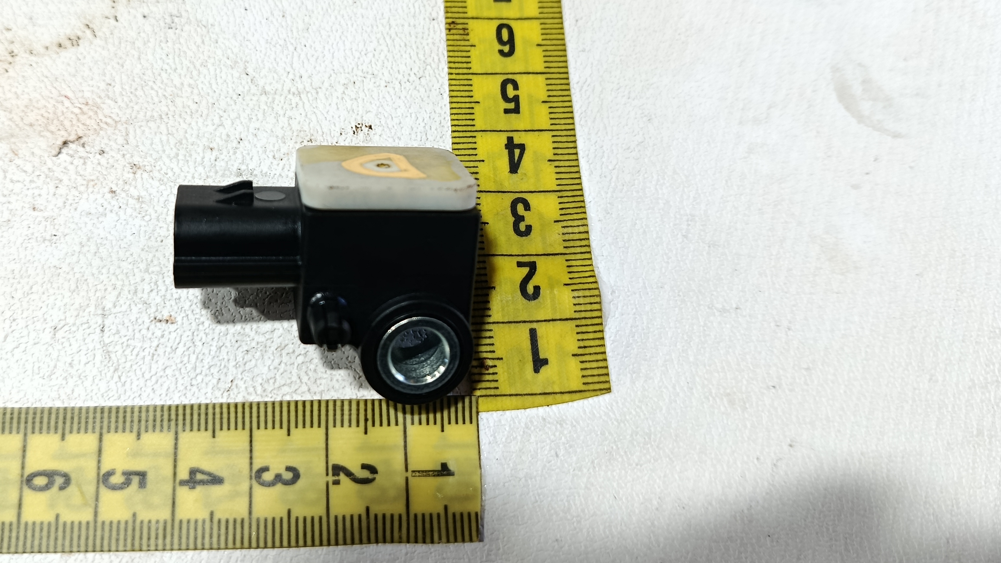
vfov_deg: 34.4
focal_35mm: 34
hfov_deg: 57.5
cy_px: 195
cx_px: 389
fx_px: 902
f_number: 1.7
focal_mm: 5.24
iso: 327
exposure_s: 1/120
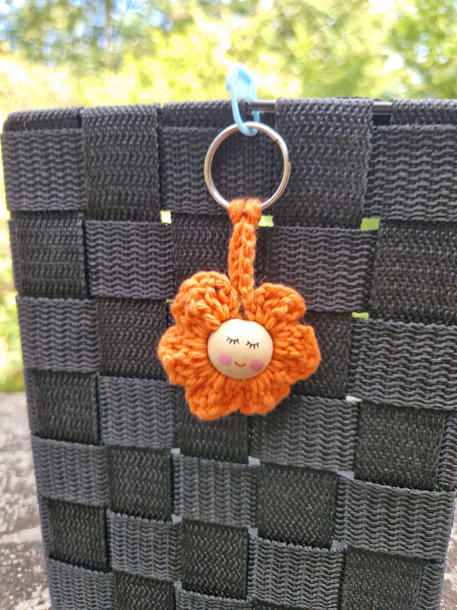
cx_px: 228
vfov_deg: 73.9
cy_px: 305
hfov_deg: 58.9
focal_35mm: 23
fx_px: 405
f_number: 1.8
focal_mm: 5.4
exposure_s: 1/180
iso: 50
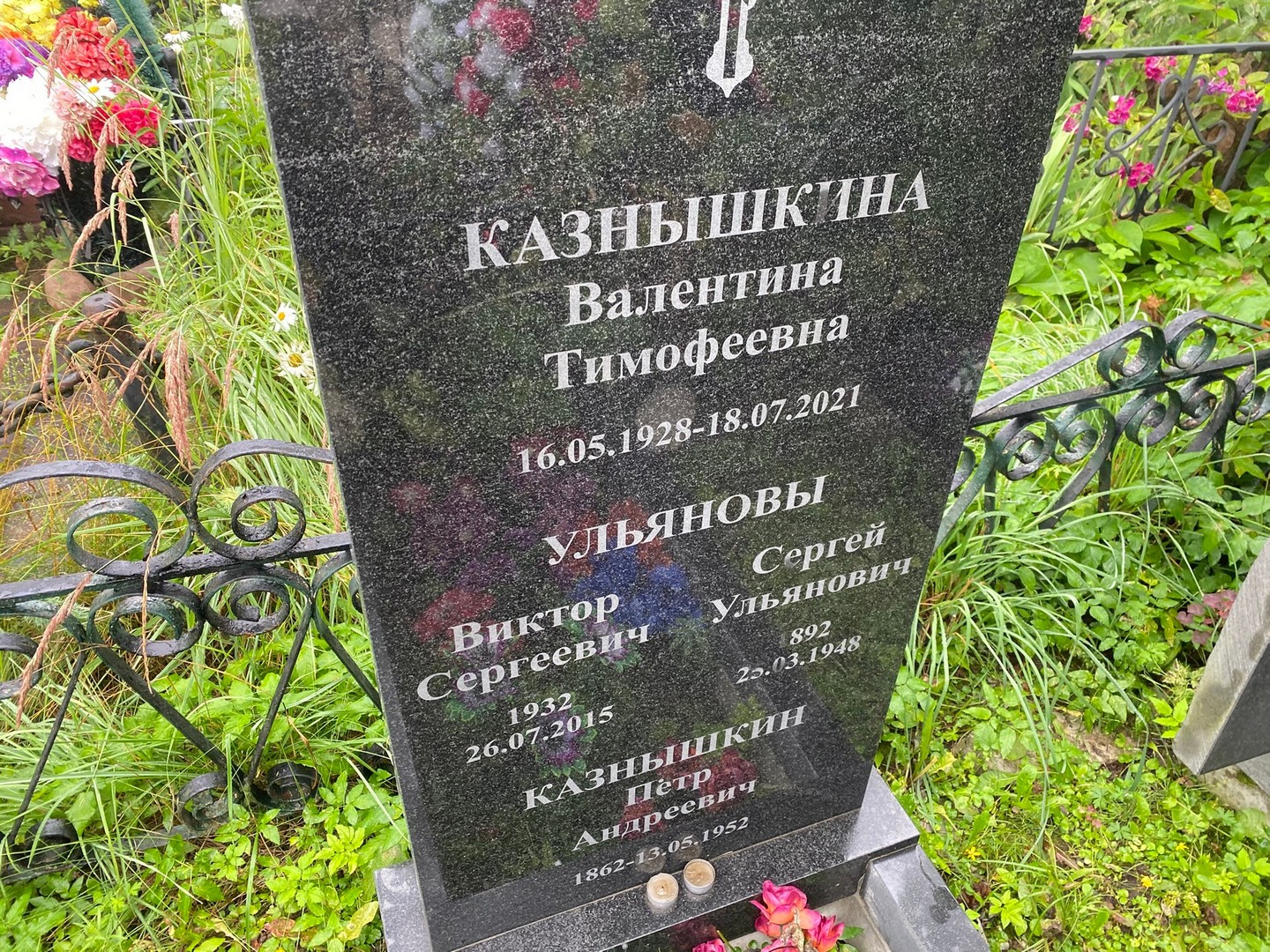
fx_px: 954
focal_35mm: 26
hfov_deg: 67.3
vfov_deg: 53.1
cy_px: 476
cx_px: 635
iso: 125
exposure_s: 1/121
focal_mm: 4.25
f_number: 1.8
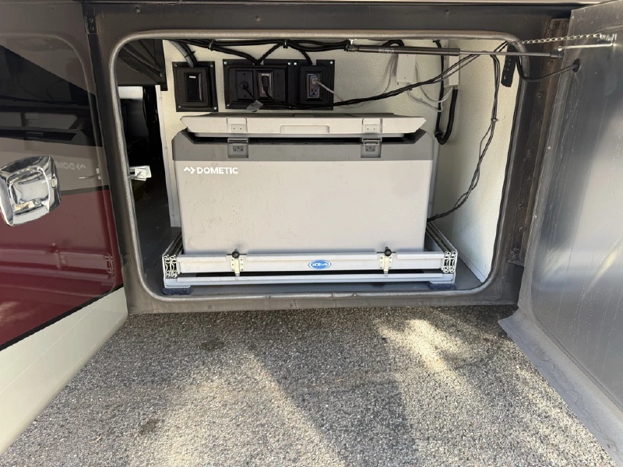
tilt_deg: -20.8
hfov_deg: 71.6
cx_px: 312
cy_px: 234
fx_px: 432
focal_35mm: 24
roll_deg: +0.3
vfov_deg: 56.8
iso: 64
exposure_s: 1/172
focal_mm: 6.76
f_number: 1.78
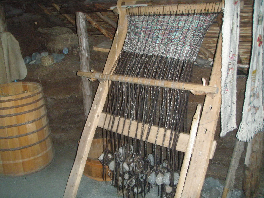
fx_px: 290
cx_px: 132
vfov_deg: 37.7
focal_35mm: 38
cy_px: 99
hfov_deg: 49.0
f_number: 3.5
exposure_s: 1/30
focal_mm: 6.7
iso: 250
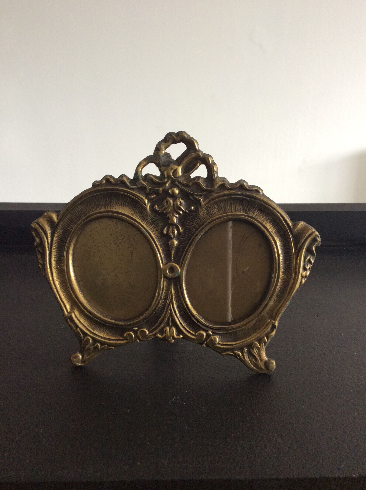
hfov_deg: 44.1
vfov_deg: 56.9
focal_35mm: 32
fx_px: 452
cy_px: 245
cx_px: 183
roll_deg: -0.3
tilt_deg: -17.9
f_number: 2.4
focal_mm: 3.3
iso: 100
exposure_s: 1/25
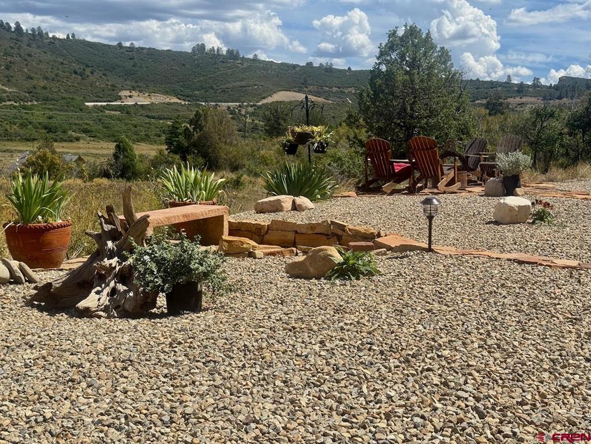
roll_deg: -3.3
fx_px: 820
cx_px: 296
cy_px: 222
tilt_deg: -4.7
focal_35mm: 48
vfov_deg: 30.3
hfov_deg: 39.7
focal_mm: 6.76
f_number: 1.78
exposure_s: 1/6024
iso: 64
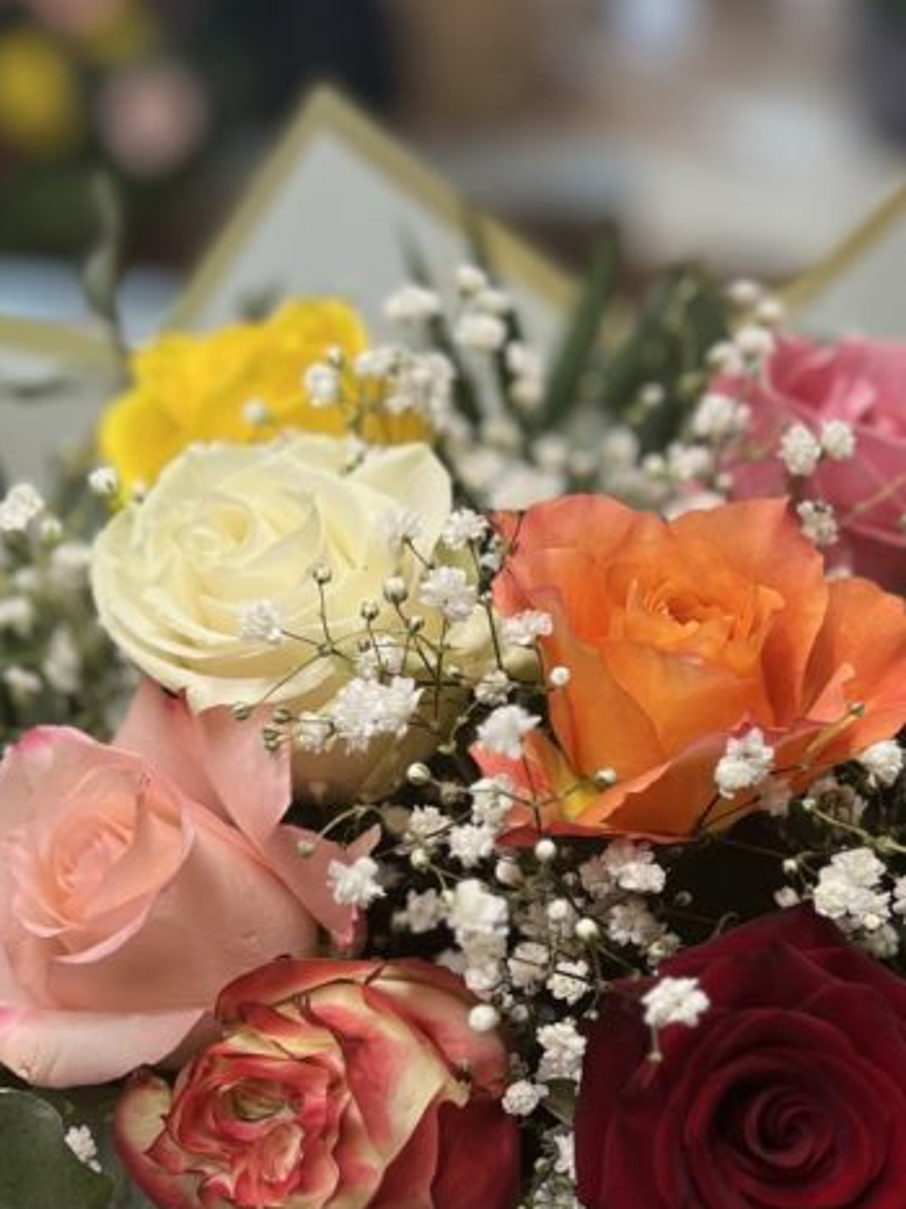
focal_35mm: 57
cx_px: 492
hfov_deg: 25.6
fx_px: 1990
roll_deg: -0.8
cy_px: 761
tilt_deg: -39.4
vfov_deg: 33.6
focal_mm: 5.7
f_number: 1.5
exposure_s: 1/100
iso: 125
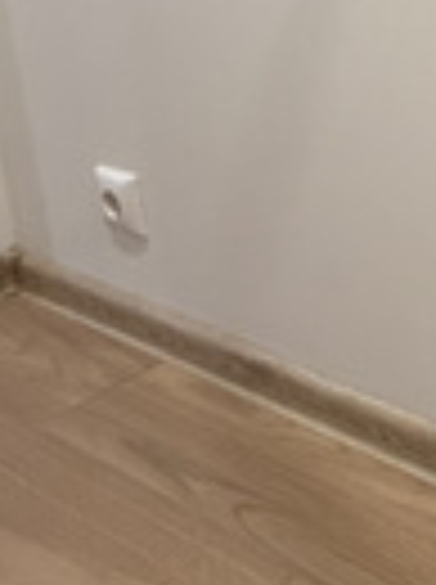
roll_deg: -0.5
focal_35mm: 54
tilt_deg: -13.6
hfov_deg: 20.0
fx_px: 910
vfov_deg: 33.4
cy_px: 40
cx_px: 775
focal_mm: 2.22
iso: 320
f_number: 2.2
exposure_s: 1/50
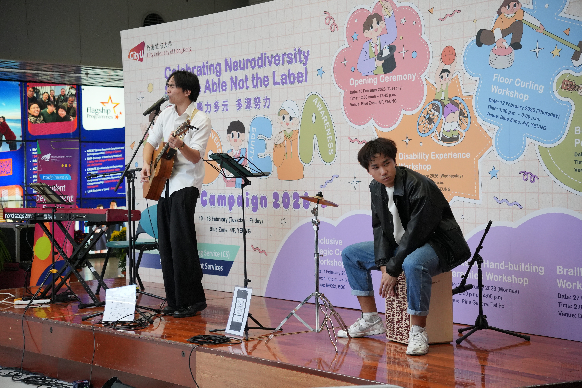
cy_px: 194
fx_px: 1086
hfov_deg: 30.0
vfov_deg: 20.3
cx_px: 291
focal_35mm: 67
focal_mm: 44.8
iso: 2000
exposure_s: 1/500
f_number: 4
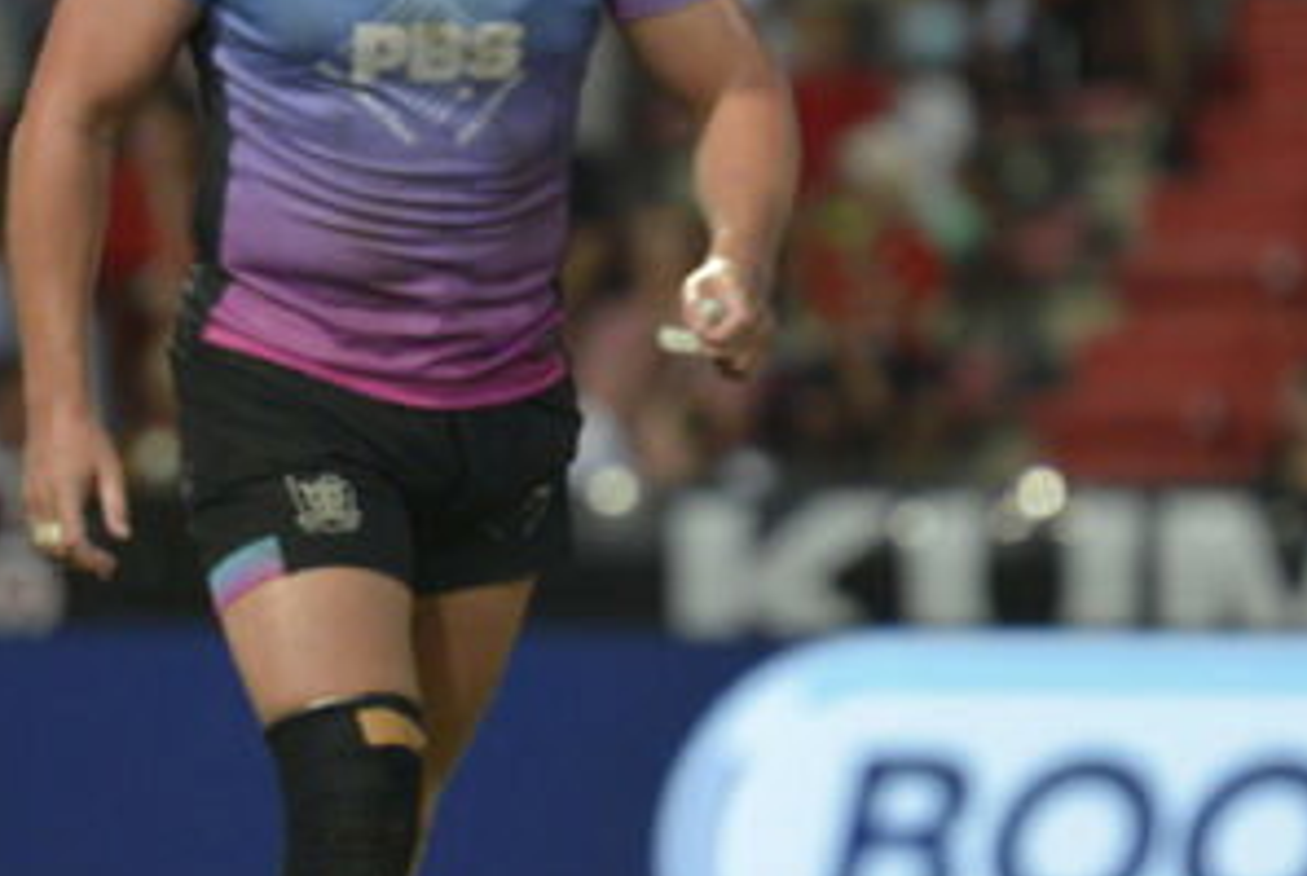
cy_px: 114
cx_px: 687
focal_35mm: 1033
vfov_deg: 1.3
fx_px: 37559
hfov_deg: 2.0
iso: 2500
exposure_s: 1/1600
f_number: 2.8
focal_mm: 300
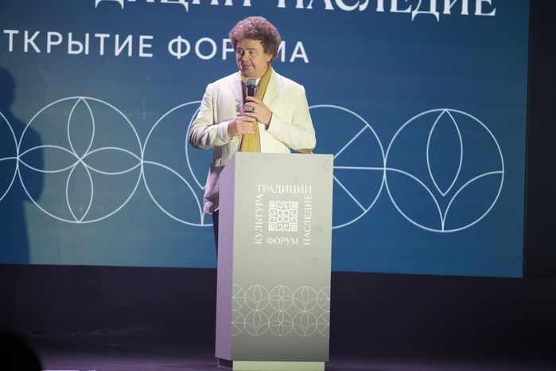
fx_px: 2950
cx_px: 278
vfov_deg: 7.2
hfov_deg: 10.8
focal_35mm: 191
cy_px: 186
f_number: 2.8
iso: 500
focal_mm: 191
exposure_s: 1/400
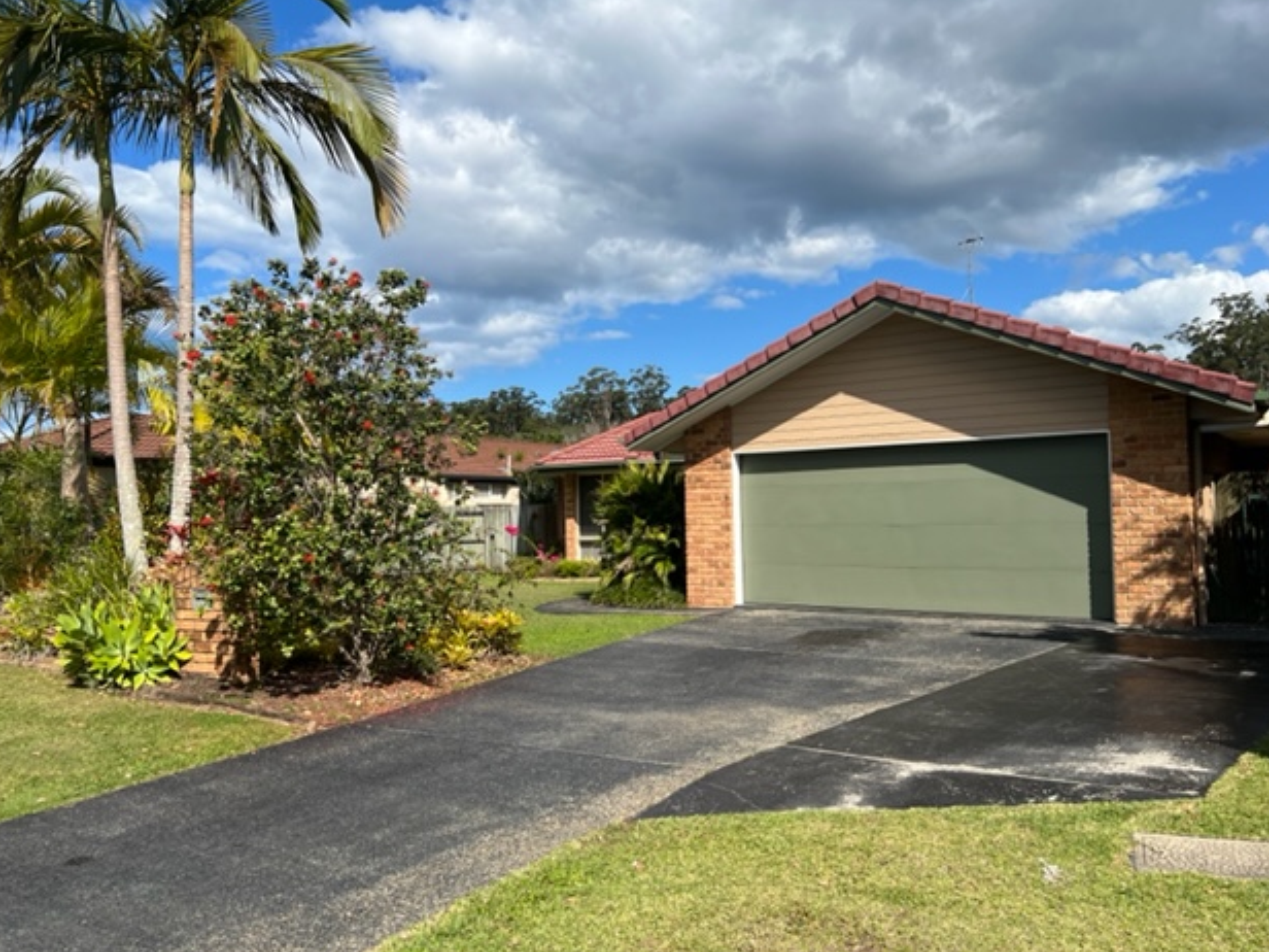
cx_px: 653
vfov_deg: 51.4
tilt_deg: +1.0
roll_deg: +0.2
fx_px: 990
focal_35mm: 27
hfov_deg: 65.3
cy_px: 484
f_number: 1.5
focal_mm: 5.7
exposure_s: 1/4630
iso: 50
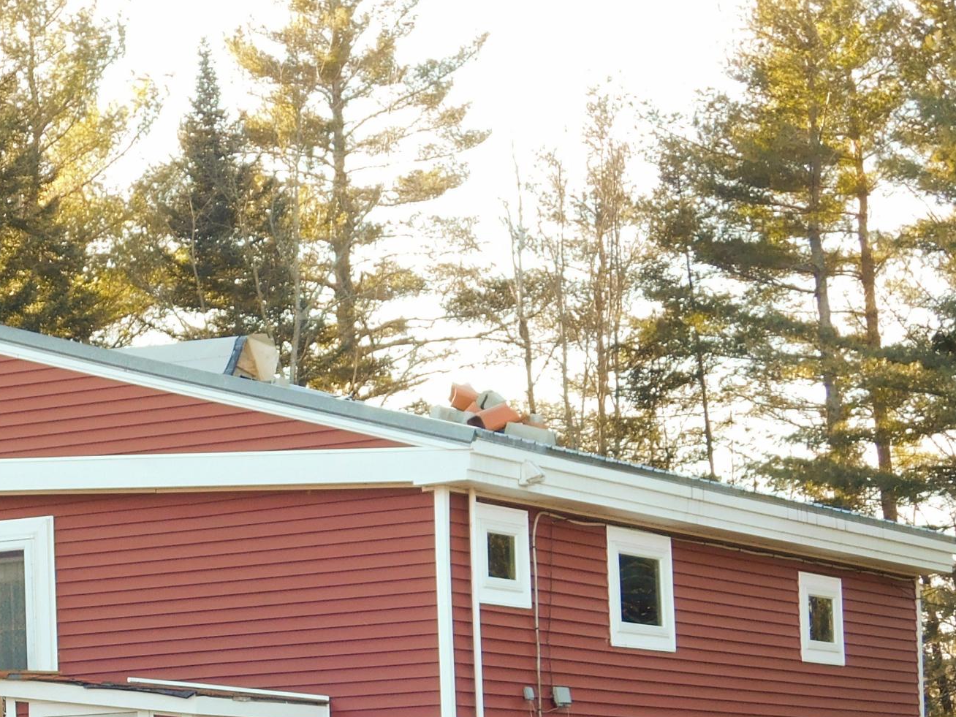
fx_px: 3231
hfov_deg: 16.7
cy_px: 751
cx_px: 139
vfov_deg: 12.5
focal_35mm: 117
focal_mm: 9
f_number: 3.8
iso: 125
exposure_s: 1/100
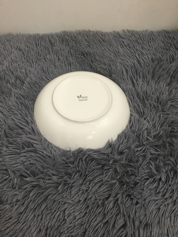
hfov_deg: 45.4
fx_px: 213
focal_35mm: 31
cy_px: 118
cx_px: 89
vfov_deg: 58.4
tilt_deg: -54.1
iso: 64
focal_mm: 3.3
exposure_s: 1/33
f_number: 2.4
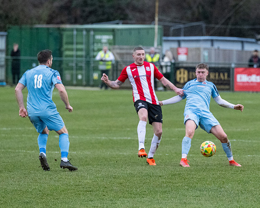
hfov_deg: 5.3
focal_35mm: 363
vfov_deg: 4.3
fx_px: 2796
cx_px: 210
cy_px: 93
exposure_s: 1/1250
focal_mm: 200
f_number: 4
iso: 5000
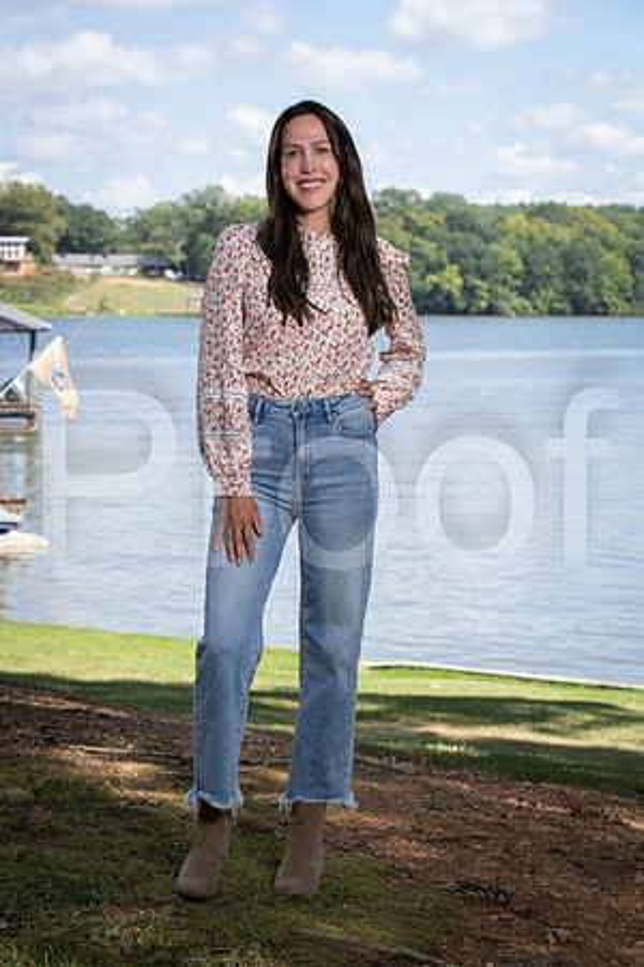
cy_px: 484
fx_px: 2281
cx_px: 322
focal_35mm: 85
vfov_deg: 23.9
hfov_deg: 16.1
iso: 100
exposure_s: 1/160
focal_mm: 85
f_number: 6.3
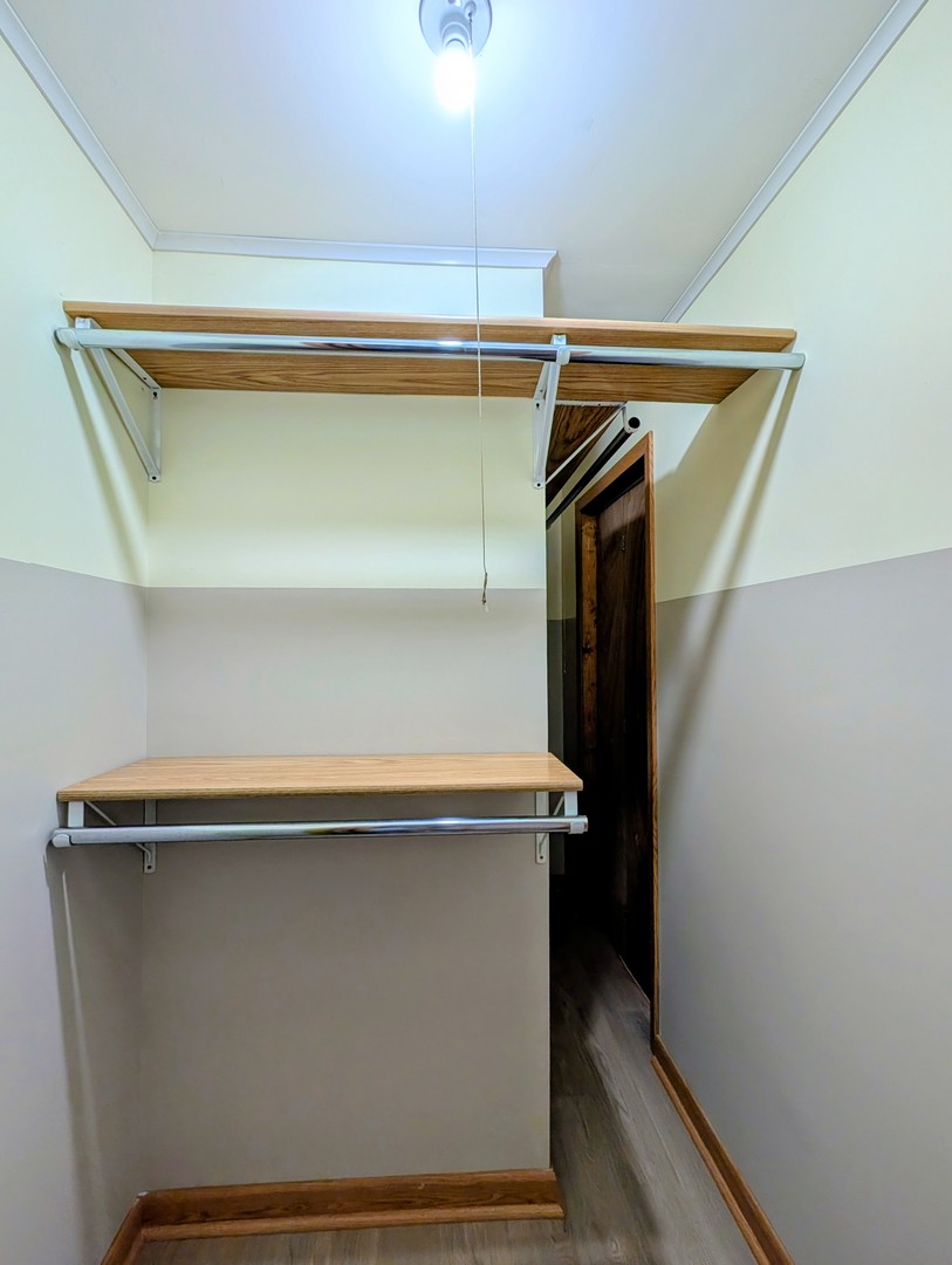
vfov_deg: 110.5
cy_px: 632
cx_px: 476
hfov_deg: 94.6
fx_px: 439
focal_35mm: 12
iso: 52
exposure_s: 1/84.1
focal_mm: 2.02
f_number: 1.7
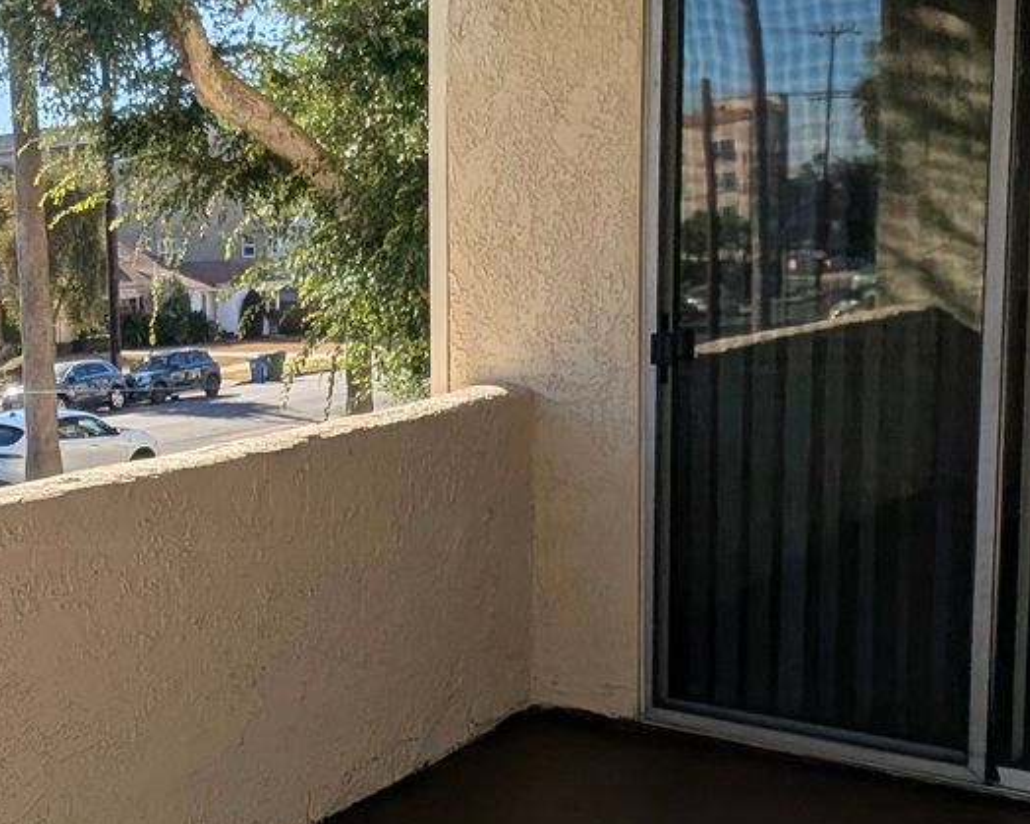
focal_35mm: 43
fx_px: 1311
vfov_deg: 34.9
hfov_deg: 36.9
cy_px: 413
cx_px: -71
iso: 41
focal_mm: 2.23
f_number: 1.95
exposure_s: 1/2242
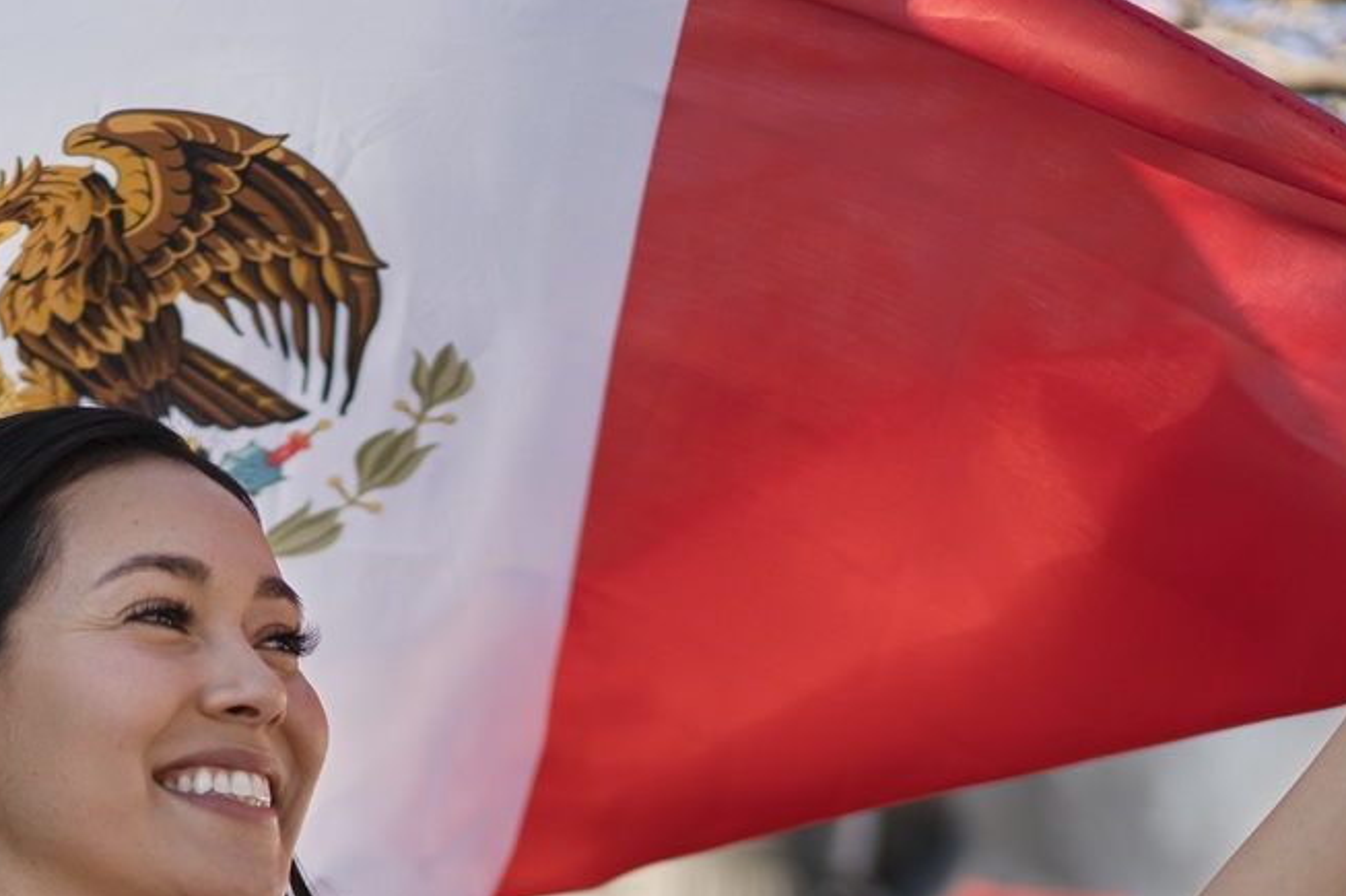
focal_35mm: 160
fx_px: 5980
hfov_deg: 12.8
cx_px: 167
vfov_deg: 8.4
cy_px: 1190
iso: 100
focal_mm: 55
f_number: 1.8
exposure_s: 1/2000
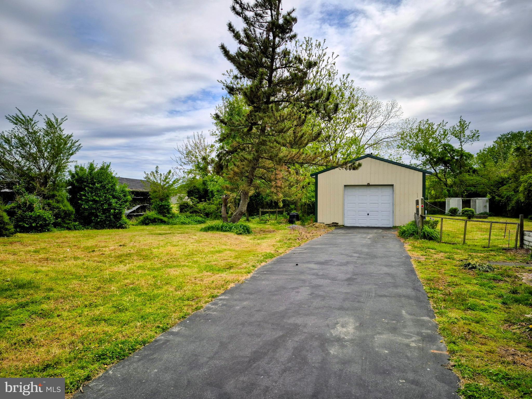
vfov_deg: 58.9
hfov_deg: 73.9
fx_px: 353
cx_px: 266
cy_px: 200
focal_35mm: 23
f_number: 1.8
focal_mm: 5.4
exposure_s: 1/1952
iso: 25
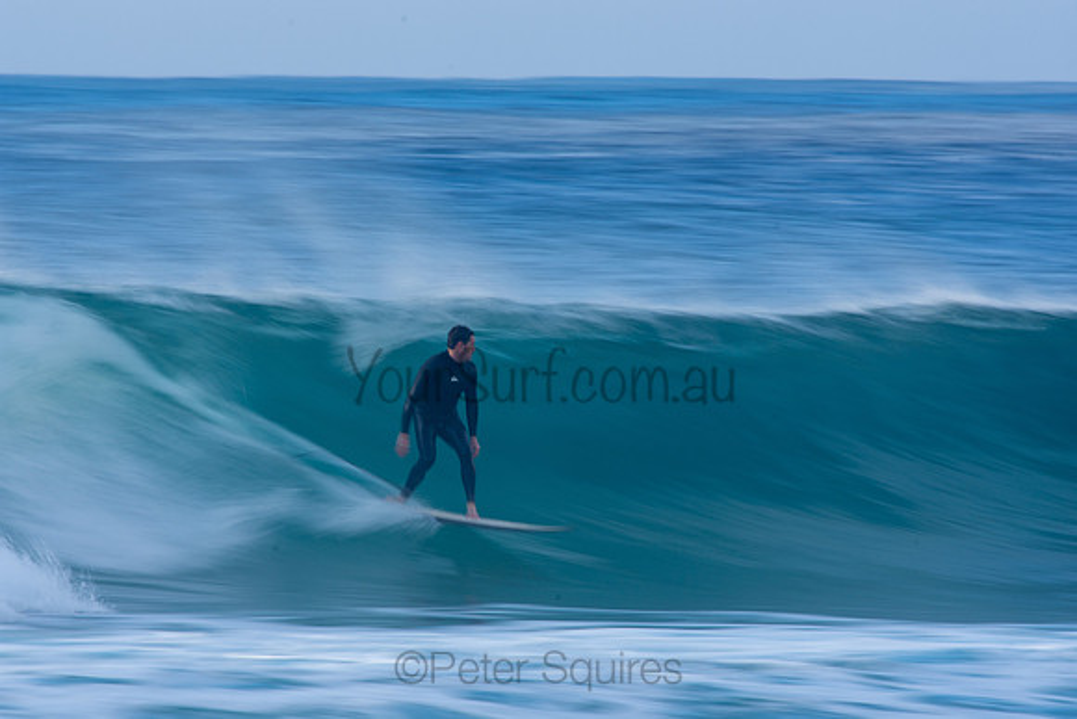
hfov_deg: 2.9
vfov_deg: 1.9
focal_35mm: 720
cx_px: 538
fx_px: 21544
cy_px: 360
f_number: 18
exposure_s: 1/25
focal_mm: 480
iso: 100
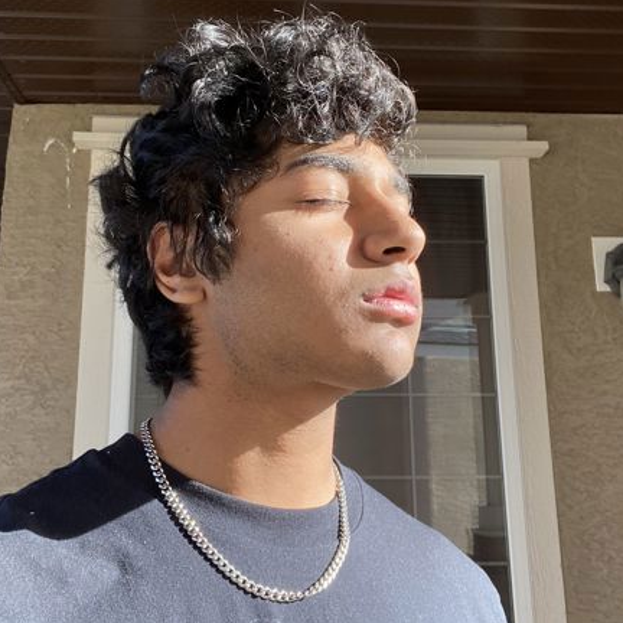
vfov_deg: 46.0
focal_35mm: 36
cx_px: 312
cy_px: 301
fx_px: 733
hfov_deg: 46.0
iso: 25
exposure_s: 1/243
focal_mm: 2.71
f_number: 2.2
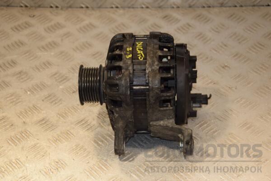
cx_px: 136
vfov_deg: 18.2
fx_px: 565
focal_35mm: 75
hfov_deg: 27.0
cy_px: 90
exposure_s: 1/200
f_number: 5.6
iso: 800
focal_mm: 50
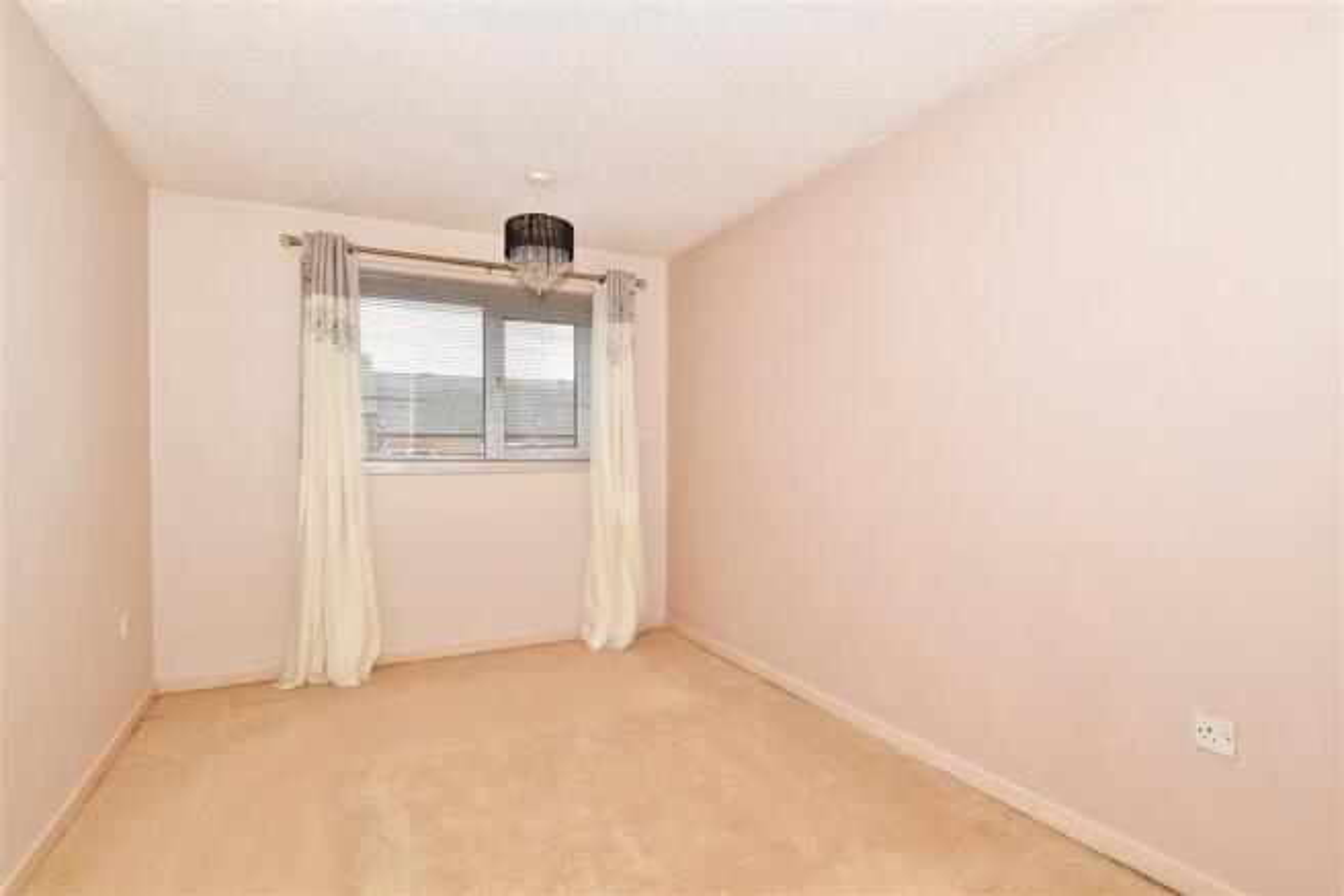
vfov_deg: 77.3
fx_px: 560
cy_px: 448
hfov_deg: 100.4
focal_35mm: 15
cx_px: 672
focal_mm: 10
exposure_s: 1/60
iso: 400
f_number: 8
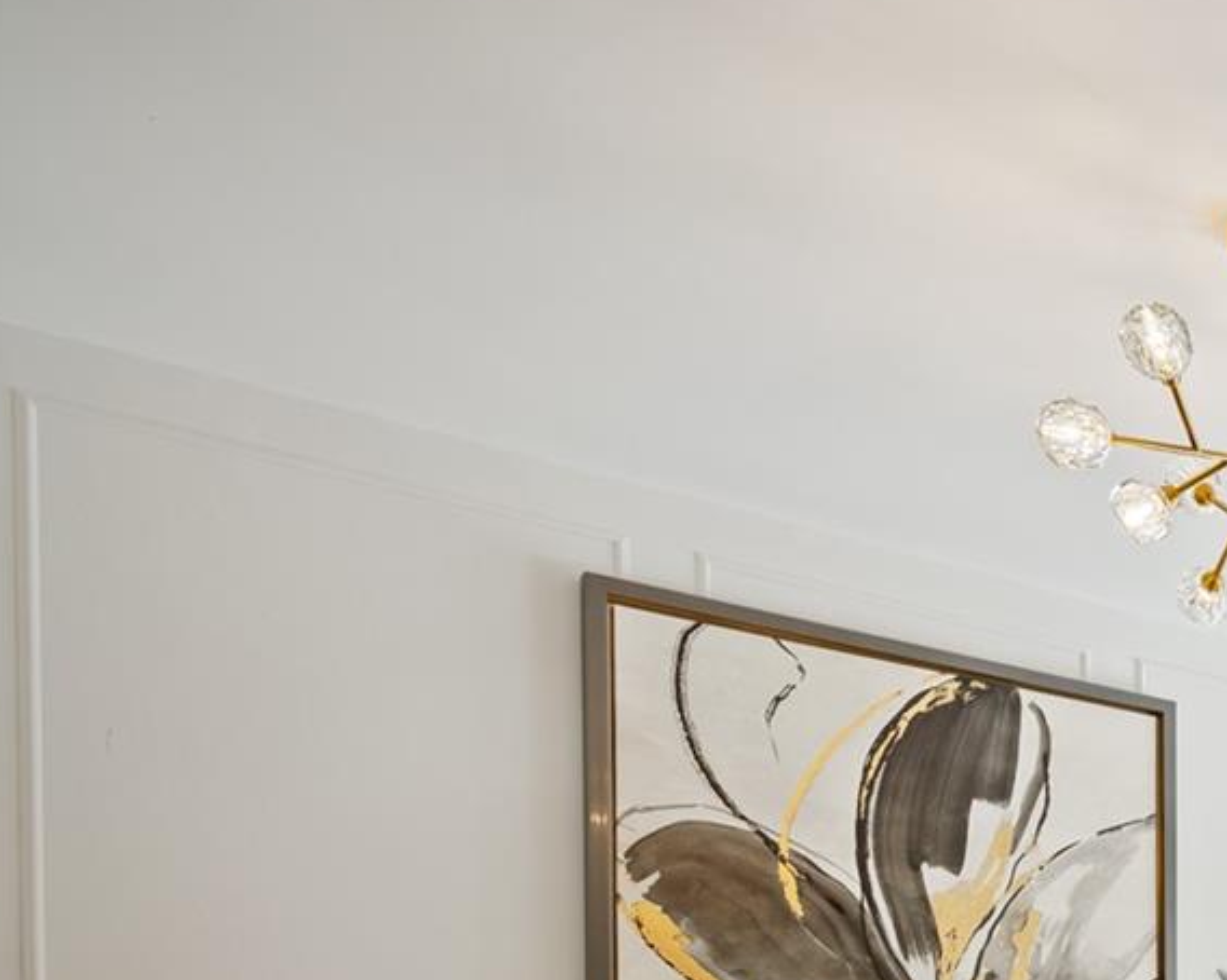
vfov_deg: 33.2
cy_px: 1115
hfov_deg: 32.0
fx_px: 1391
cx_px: 1696
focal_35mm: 38
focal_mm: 14.5
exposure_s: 1/60
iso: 200
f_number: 4
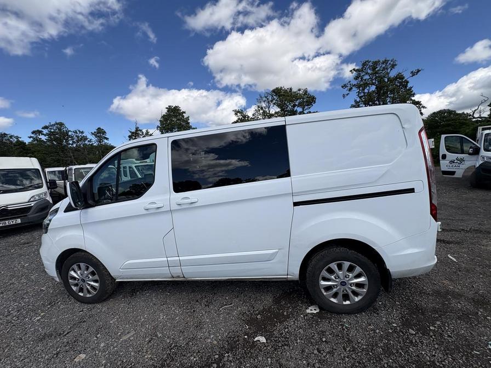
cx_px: 246
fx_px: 199
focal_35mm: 14
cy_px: 184
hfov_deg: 102.1
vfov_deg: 85.7
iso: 50
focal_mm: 2.22
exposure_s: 1/2342
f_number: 2.2
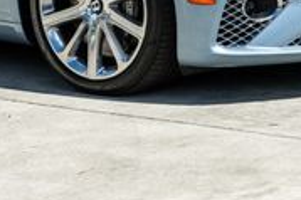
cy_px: -104
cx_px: 69
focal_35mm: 192
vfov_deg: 7.0
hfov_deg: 10.7
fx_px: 1604
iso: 200
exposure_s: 1/160
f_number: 8
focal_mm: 43
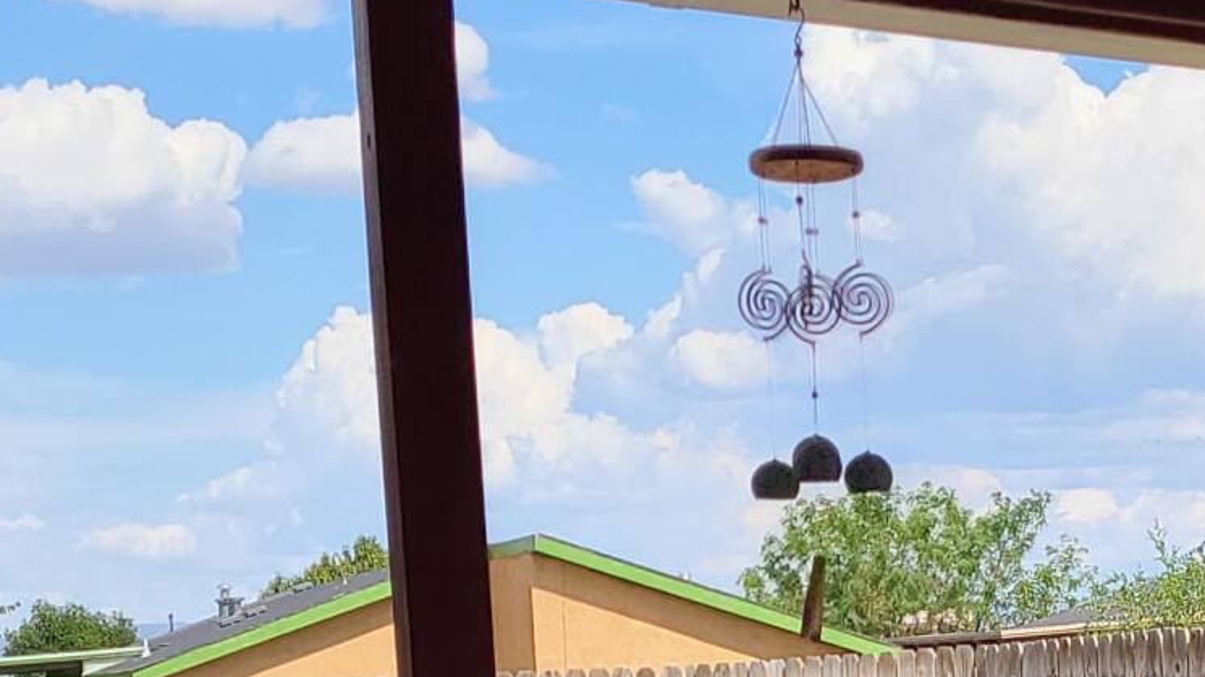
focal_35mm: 114
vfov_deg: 9.9
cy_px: 1362
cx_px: 1093
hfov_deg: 18.5
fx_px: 3642
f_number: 1.8
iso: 40
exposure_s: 1/1372
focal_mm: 5.4
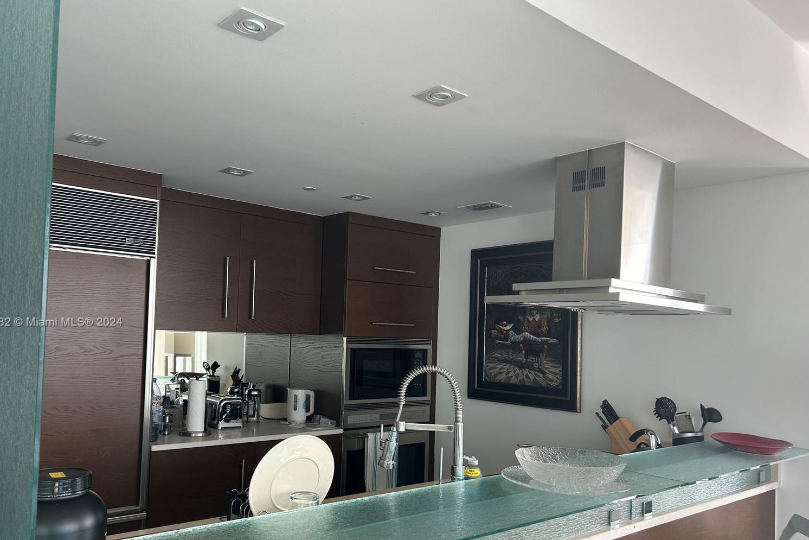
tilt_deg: +1.0
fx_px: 652
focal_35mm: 29
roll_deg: -1.0
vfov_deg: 44.7
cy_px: 323
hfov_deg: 63.6
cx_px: 383
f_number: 1.5
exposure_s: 1/121
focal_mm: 5.7
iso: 40
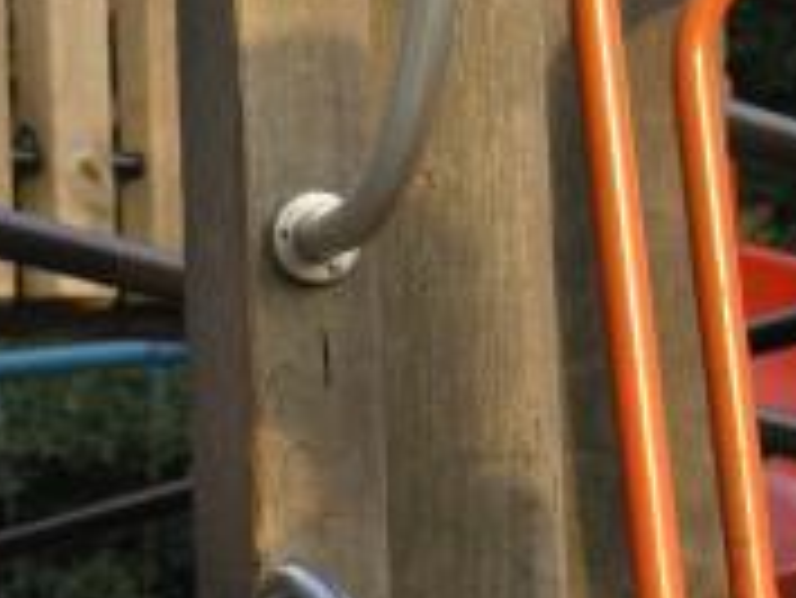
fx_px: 5914
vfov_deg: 5.8
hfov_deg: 7.6
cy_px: 477
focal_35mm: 257
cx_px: -216
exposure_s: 1/48.7
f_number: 4.2
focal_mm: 18
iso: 50
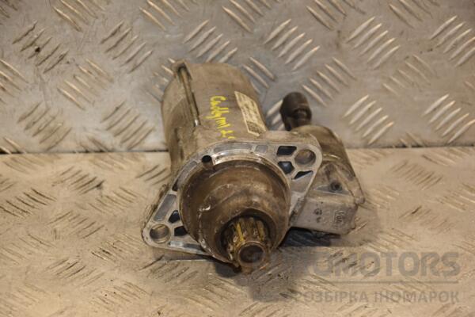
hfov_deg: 16.1
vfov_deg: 10.8
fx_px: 1682
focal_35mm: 128
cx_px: 238
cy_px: 158
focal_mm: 85
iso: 800
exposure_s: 1/160
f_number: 5.6
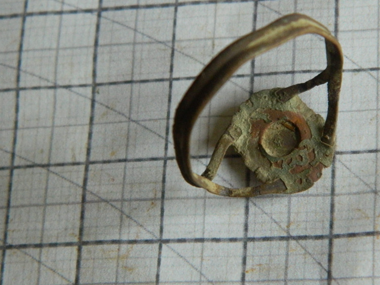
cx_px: 251
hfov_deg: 16.4
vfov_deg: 12.3
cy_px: 131
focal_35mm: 120
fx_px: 1317
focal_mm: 15.1
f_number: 4.2
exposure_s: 1/100
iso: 400
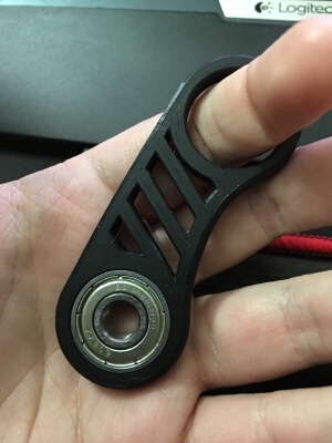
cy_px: 222
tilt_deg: -66.9
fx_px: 371
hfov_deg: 48.2
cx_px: 166
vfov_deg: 61.7
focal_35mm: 29
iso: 100
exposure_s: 1/4
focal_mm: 4.15
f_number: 2.2
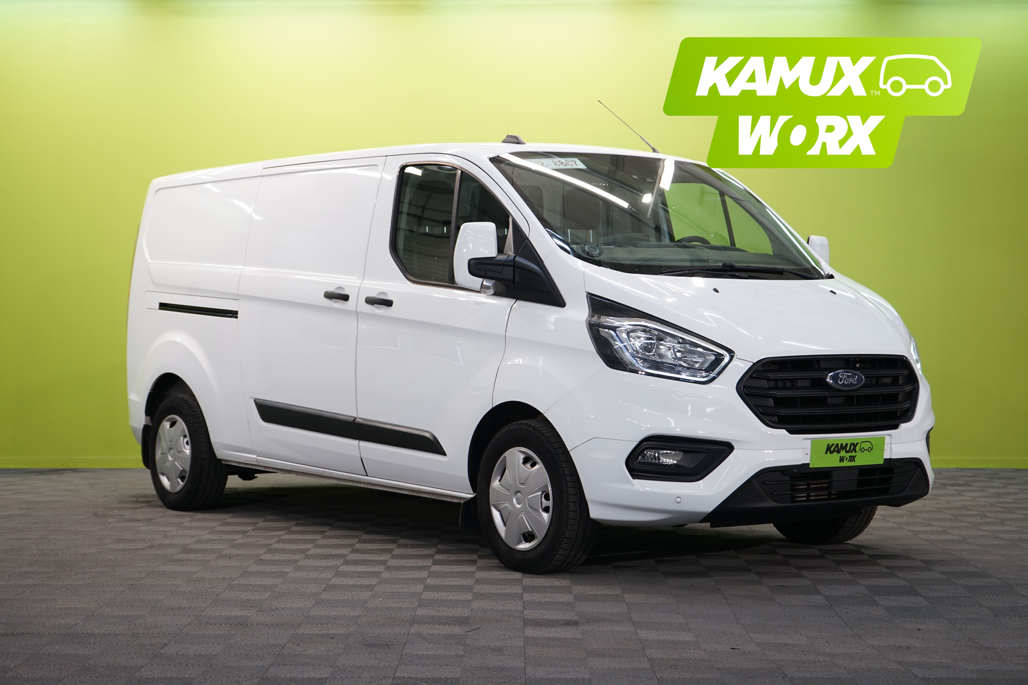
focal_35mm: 63
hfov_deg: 31.9
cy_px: 342
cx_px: 514
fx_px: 1799
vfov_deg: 21.6
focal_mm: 63
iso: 320
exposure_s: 1/25
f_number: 6.3
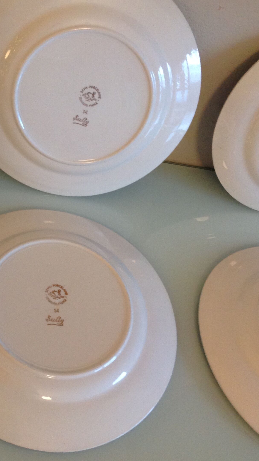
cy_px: 203
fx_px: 561
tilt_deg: -48.5
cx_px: 80
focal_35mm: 46
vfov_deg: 44.5
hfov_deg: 25.8
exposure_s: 1/17
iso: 160
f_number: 2.4
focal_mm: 4.28
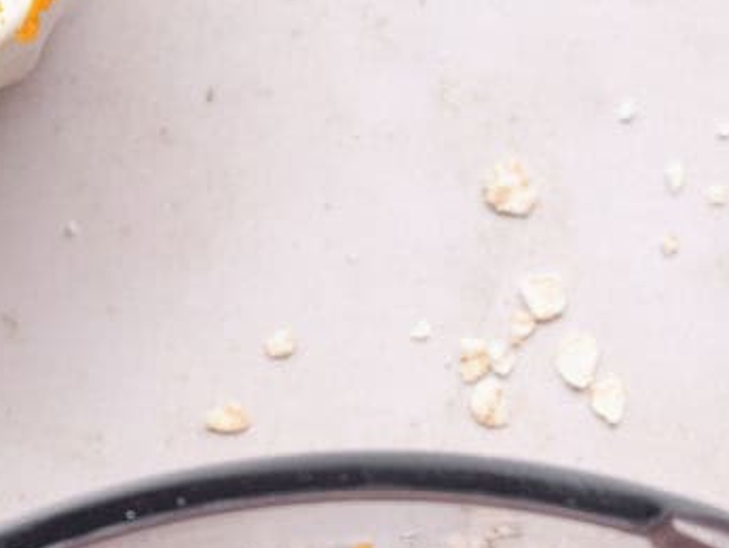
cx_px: 393
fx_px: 5140
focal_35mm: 244
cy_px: 1540
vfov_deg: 5.7
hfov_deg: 8.1
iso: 400
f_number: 11
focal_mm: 57
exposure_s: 1/200
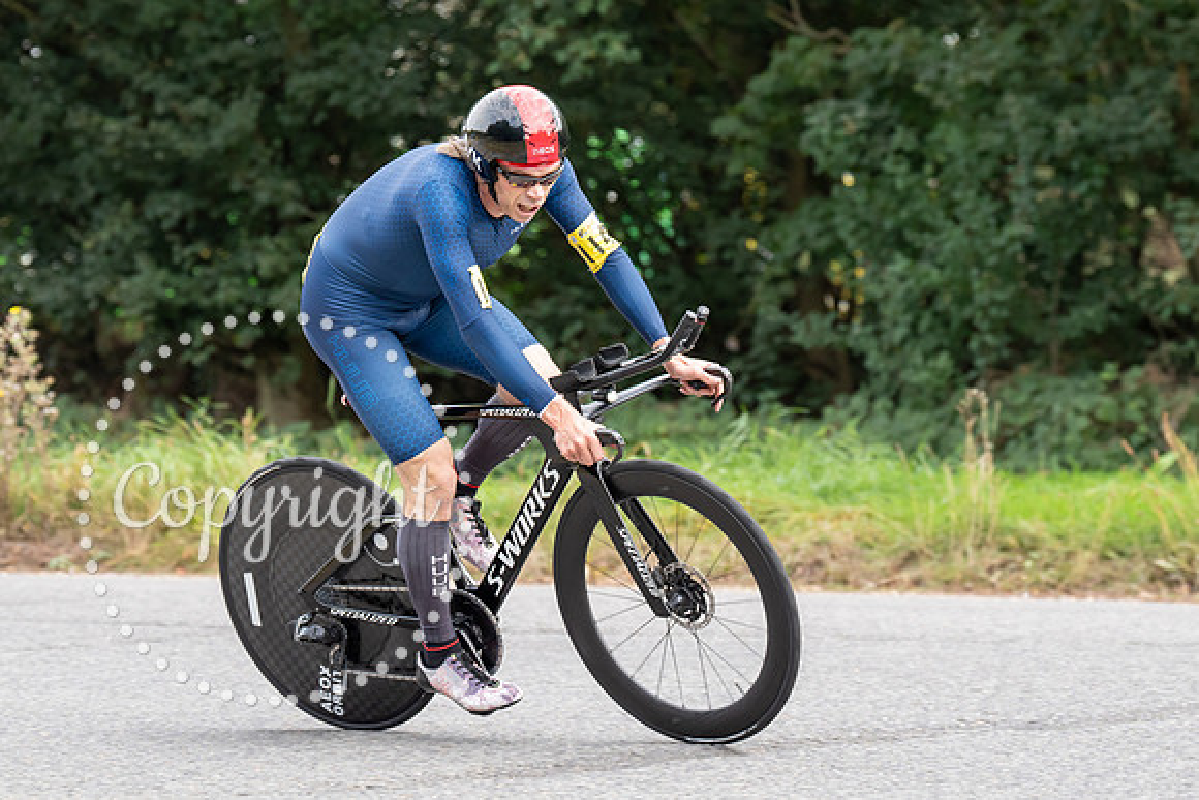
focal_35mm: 178
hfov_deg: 11.5
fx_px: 5935
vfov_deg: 7.7
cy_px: 244
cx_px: 540
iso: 1000
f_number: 4
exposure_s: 1/1000
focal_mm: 127
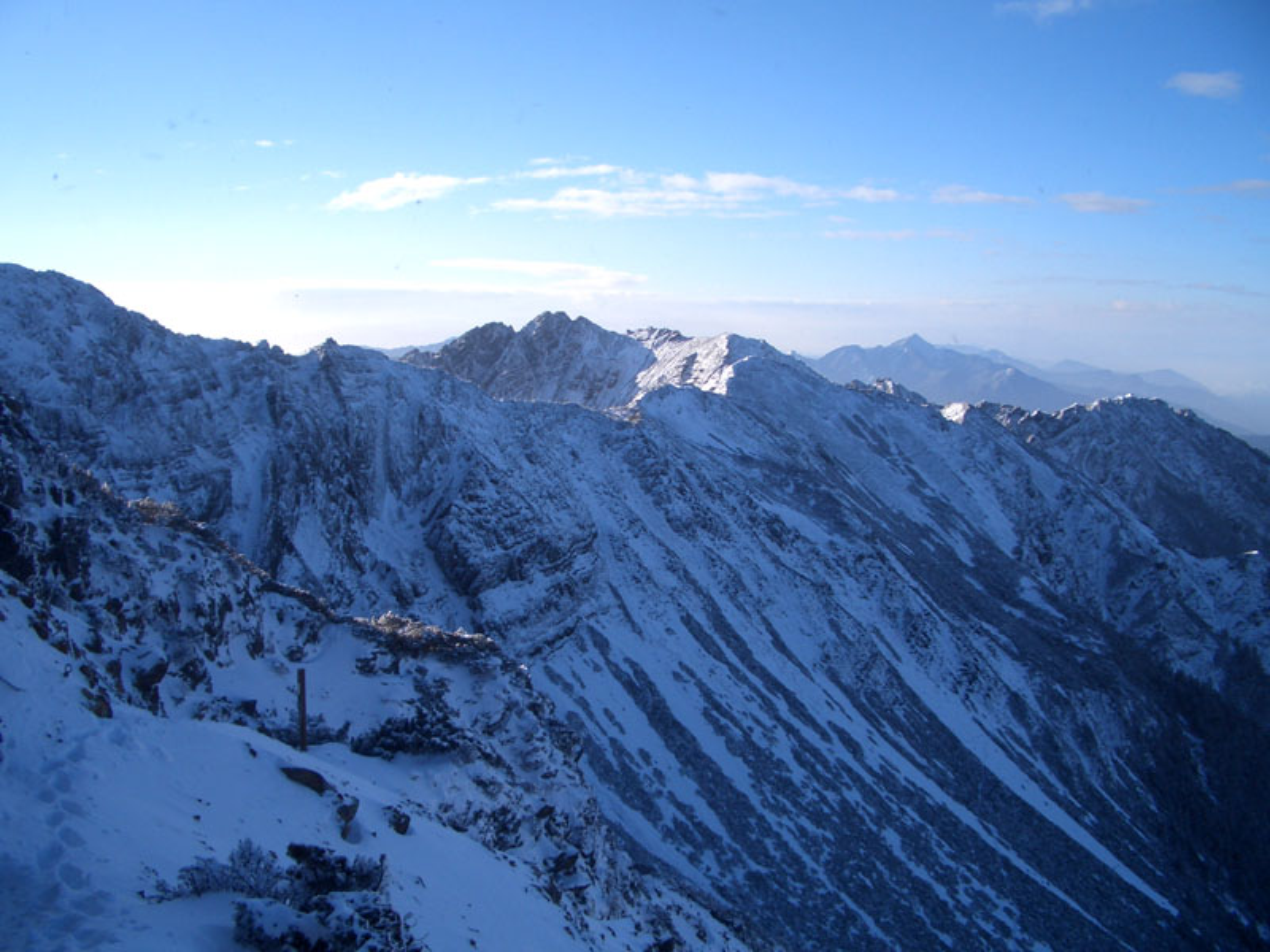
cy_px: 476
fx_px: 1284
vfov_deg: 40.7
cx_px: 635
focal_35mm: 35
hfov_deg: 52.6
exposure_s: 1/500
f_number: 4.3
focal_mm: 5.8
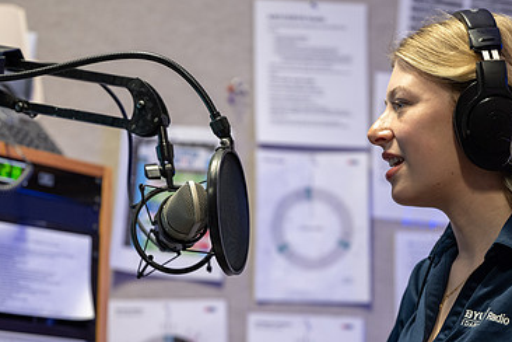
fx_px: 1579
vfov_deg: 12.3
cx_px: 266
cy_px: 256
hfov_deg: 18.4
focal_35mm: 111
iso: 1250
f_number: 2.8
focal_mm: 70
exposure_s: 1/125
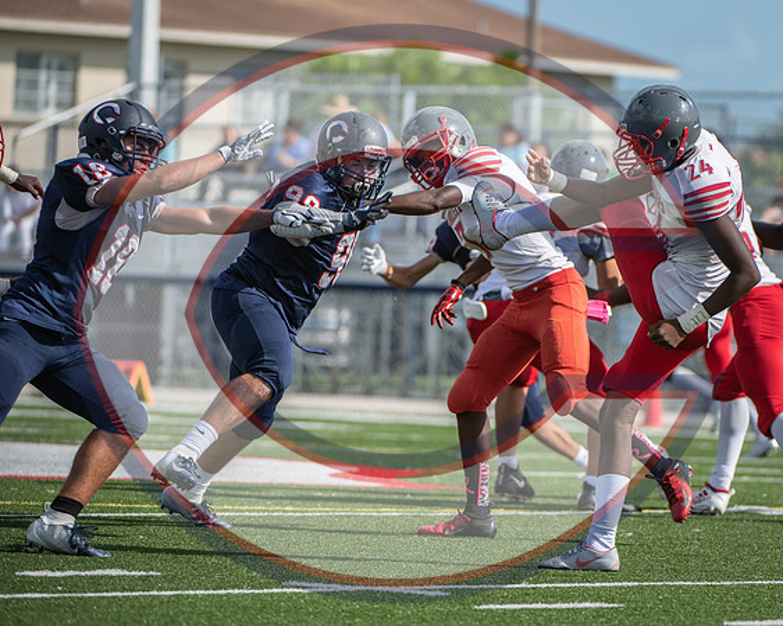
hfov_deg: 6.1
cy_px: 307
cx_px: 524
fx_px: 7381
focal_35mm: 319
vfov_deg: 4.9
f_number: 4
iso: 64
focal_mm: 220
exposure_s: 1/1000
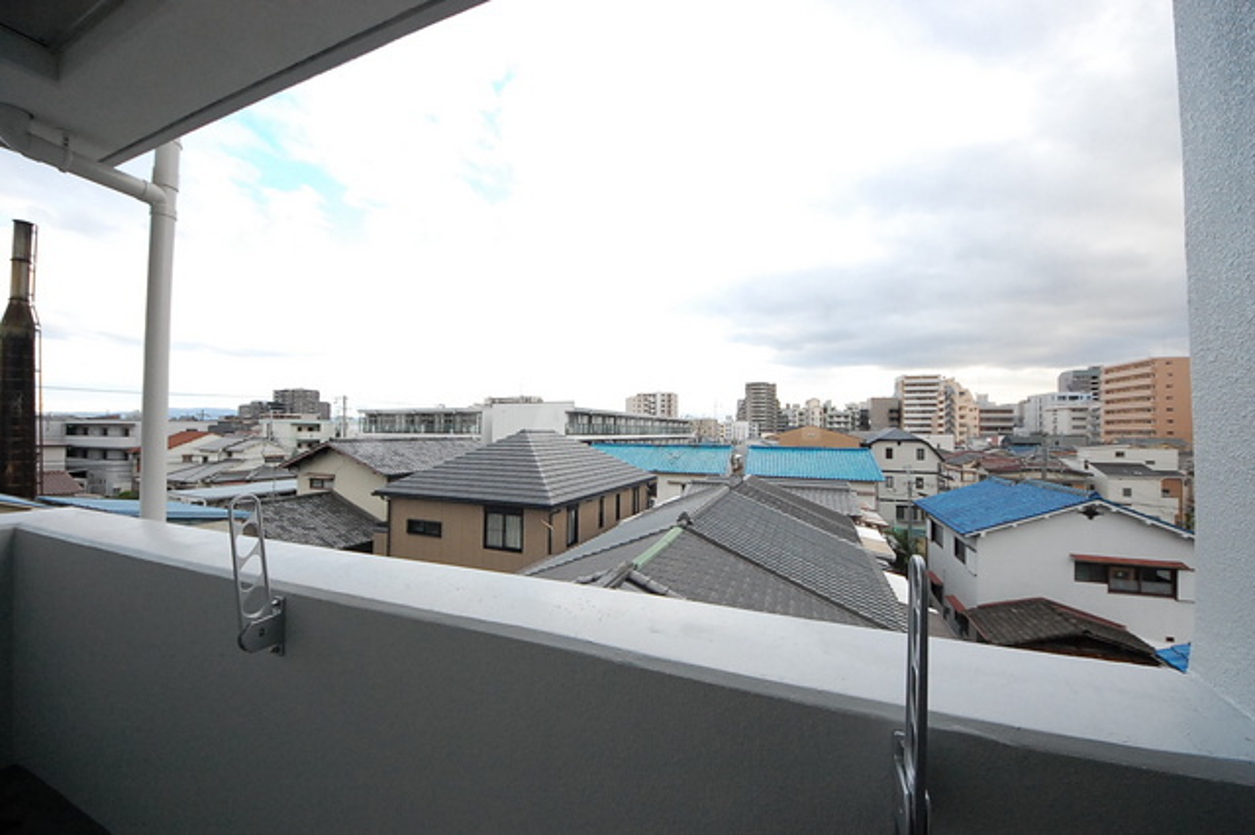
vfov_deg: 89.9
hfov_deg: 112.6
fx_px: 418
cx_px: 628
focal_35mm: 12
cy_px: 418
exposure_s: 1/320
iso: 1600
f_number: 9
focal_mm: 8
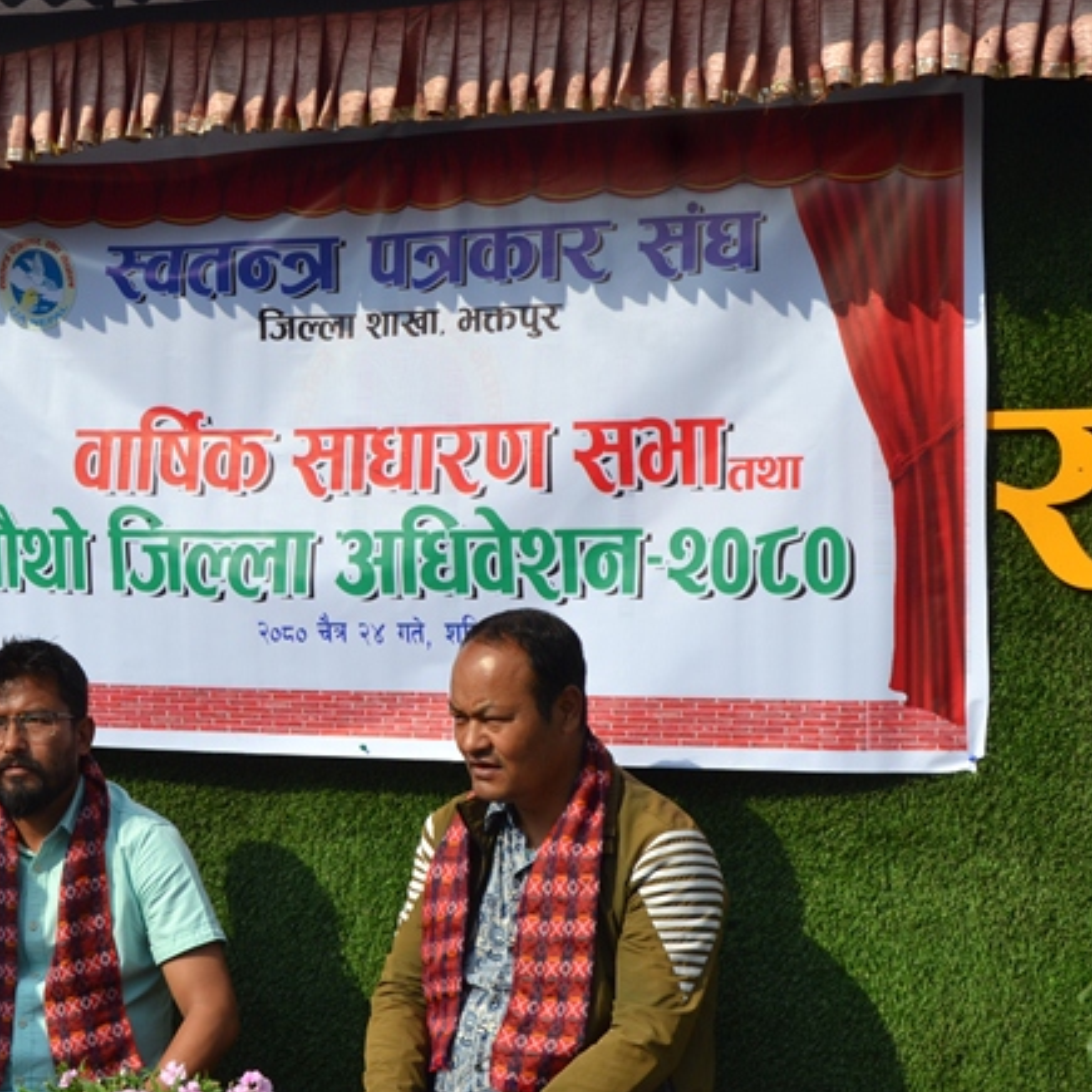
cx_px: 271
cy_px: 591
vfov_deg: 19.5
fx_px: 3176
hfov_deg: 19.4
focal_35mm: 89
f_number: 8
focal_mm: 38
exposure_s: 1/250
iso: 100
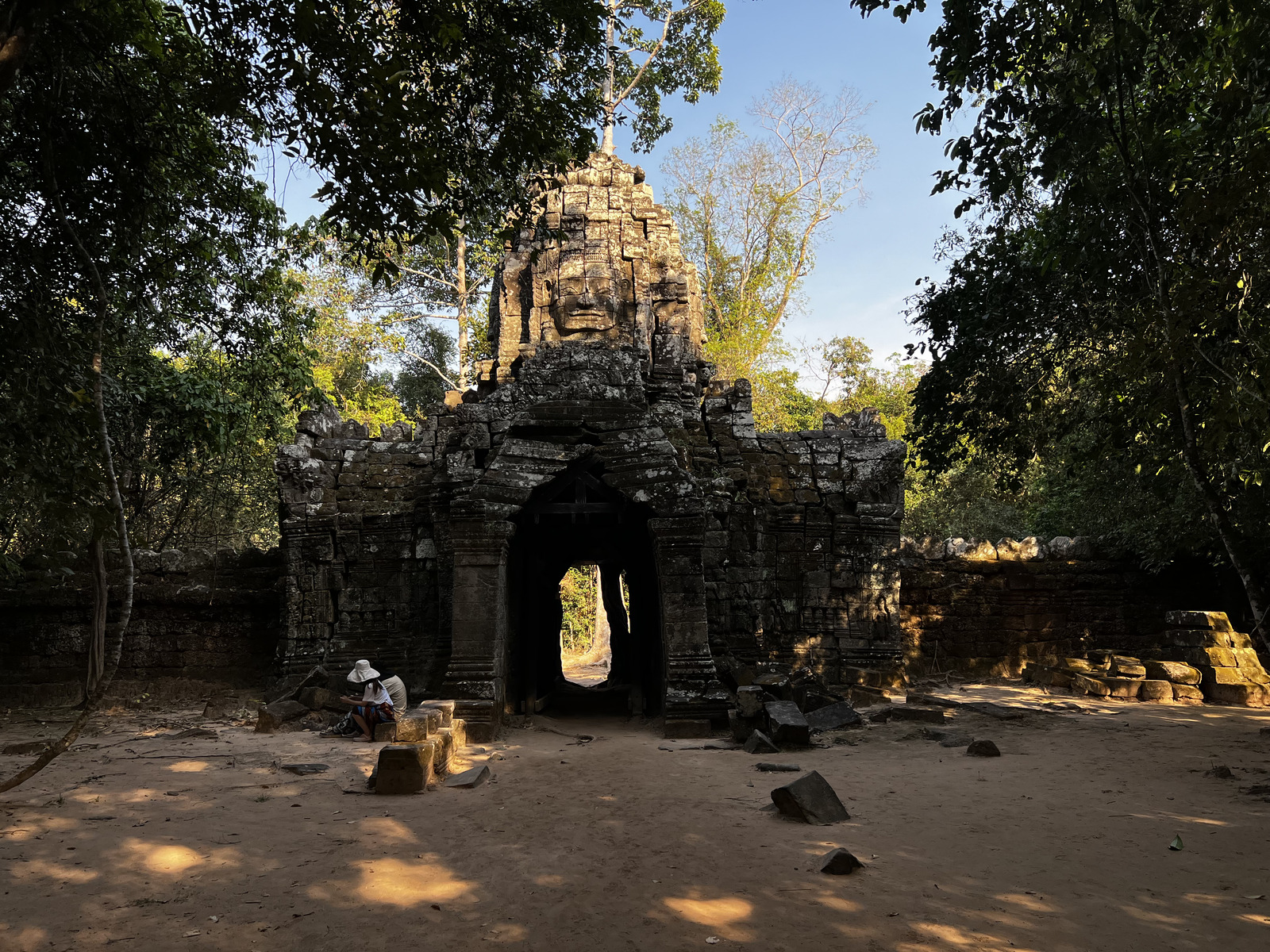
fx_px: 954
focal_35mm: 26
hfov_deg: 67.3
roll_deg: +1.3
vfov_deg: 53.1
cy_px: 476
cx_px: 635
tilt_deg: +7.7
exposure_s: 1/1645
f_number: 1.5
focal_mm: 5.7
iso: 50
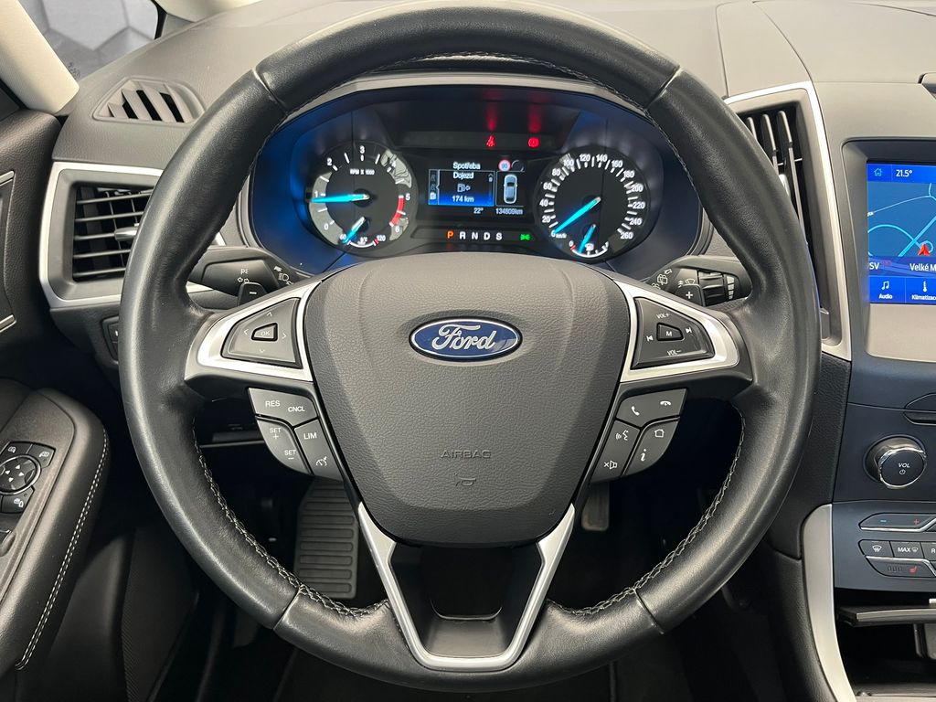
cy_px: 351
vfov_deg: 53.1
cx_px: 468
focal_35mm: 26
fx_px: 703
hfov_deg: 67.3
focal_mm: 5.1
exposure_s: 1/60
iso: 200
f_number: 1.6
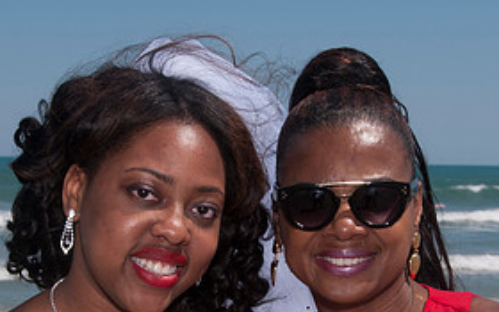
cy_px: 293
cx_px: 226
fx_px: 1890
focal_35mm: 139
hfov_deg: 15.0
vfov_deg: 9.4
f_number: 13
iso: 100
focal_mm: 44
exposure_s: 1/250
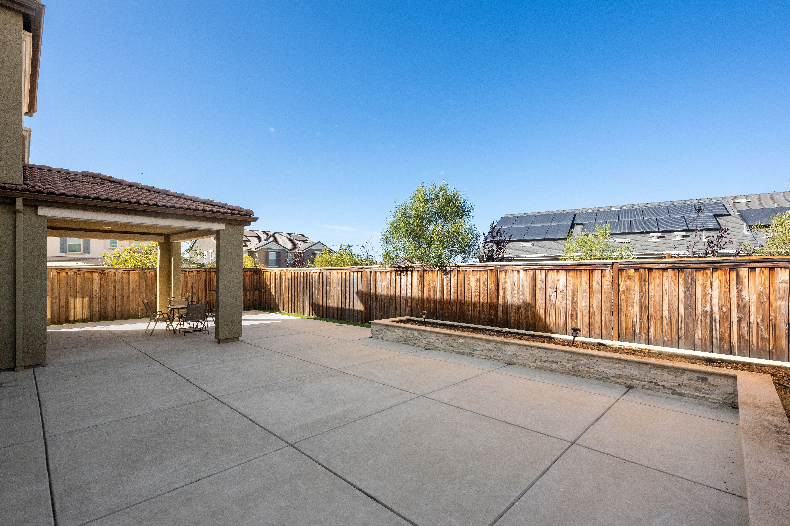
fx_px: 351
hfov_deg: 96.7
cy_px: 263
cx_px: 395
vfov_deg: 73.7
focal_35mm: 16
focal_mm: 16
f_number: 9
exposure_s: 1/640
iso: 400
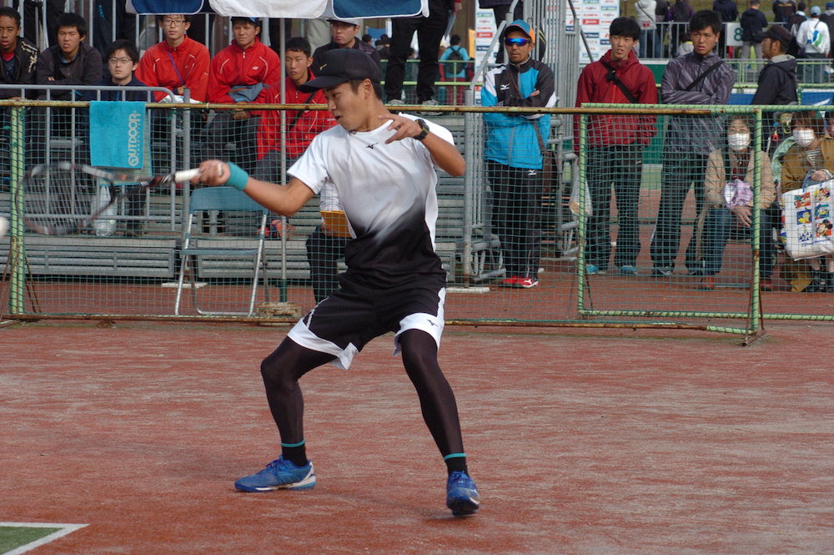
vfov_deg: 9.1
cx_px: 417
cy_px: 278
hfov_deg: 13.7
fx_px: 3472
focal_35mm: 150
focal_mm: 100
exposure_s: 1/500
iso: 400
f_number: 8
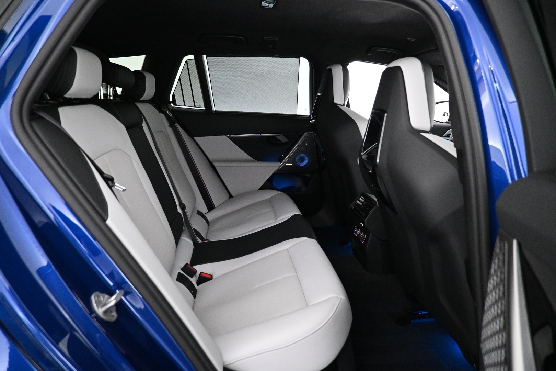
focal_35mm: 24
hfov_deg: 73.7
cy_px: 186
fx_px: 371
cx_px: 278
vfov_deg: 53.1
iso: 4000
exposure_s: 1/40
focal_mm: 16
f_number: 3.5
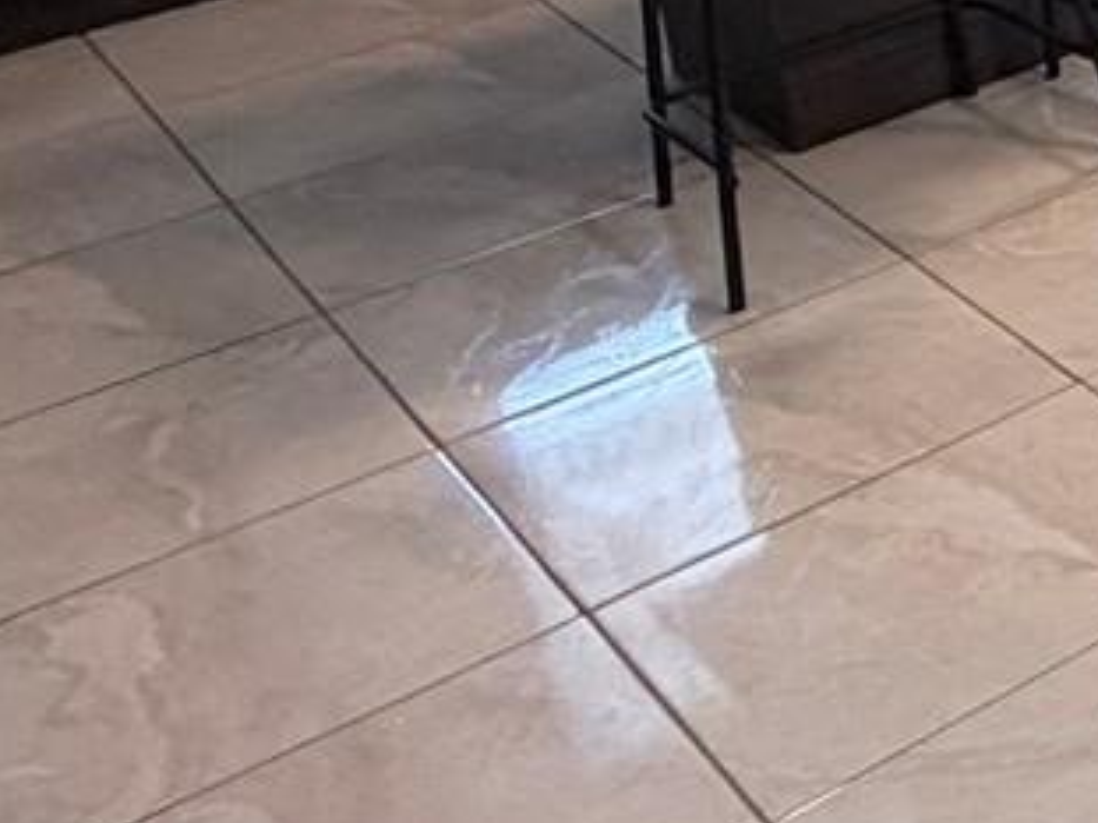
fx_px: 2283
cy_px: -512
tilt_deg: -10.9
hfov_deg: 16.8
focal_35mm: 72
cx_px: 2390
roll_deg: +3.2
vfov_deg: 17.7
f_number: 2.2
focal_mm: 2.22
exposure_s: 1/60
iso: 200
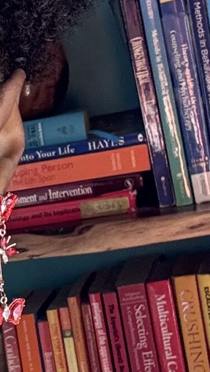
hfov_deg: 9.3
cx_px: -122
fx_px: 1246
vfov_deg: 16.8
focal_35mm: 126
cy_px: 322
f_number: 1.9
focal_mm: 2.69
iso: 64
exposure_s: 1/60
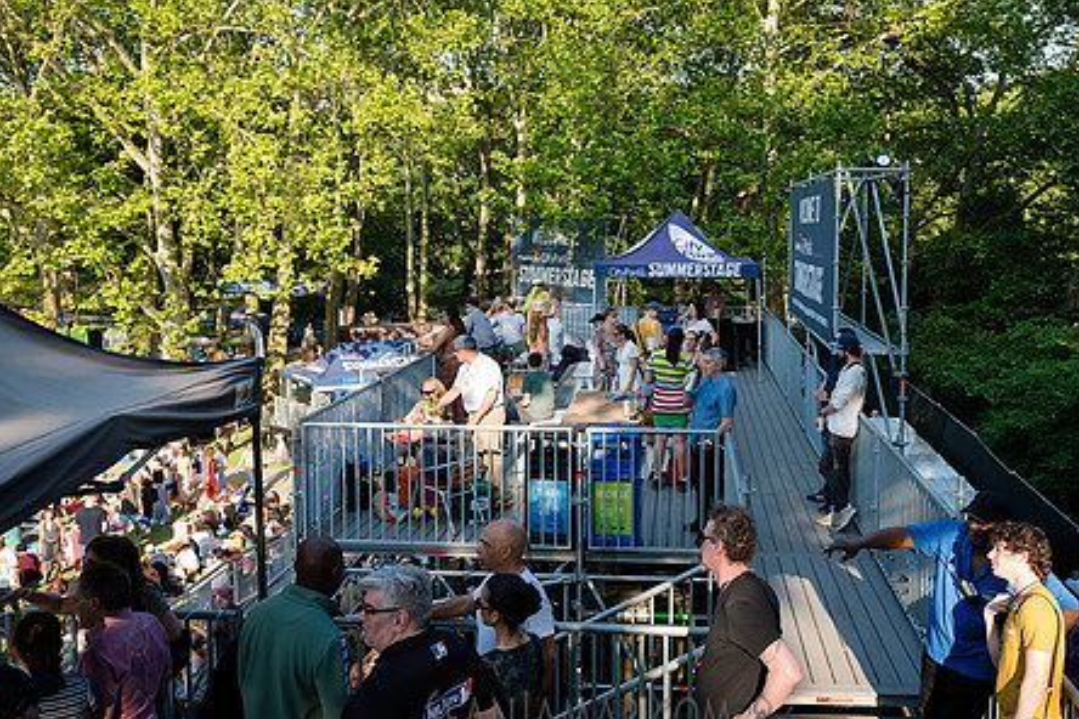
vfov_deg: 38.8
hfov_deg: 55.6
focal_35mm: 34
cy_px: 305
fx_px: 1019
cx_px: 608
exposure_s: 1/500
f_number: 4.5
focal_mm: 26
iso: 400
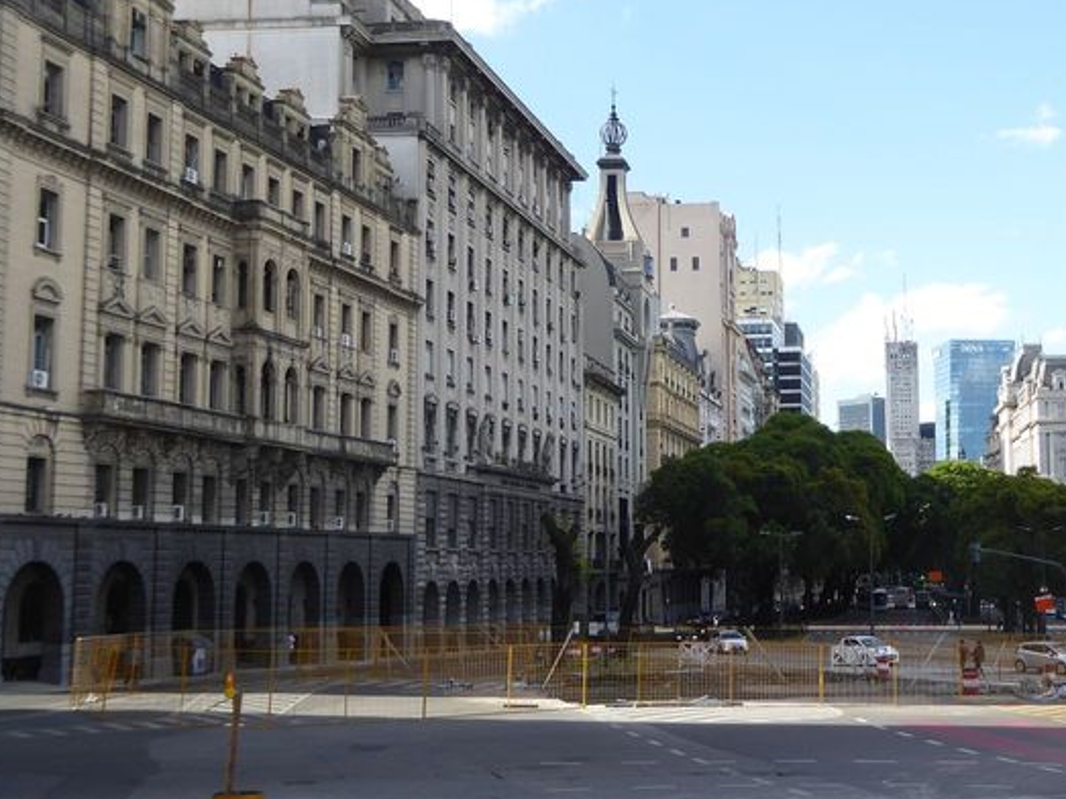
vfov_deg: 28.0
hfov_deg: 36.0
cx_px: 801
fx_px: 1601
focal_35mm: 52
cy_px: 395
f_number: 3.6
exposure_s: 1/320
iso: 80
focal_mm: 5.8
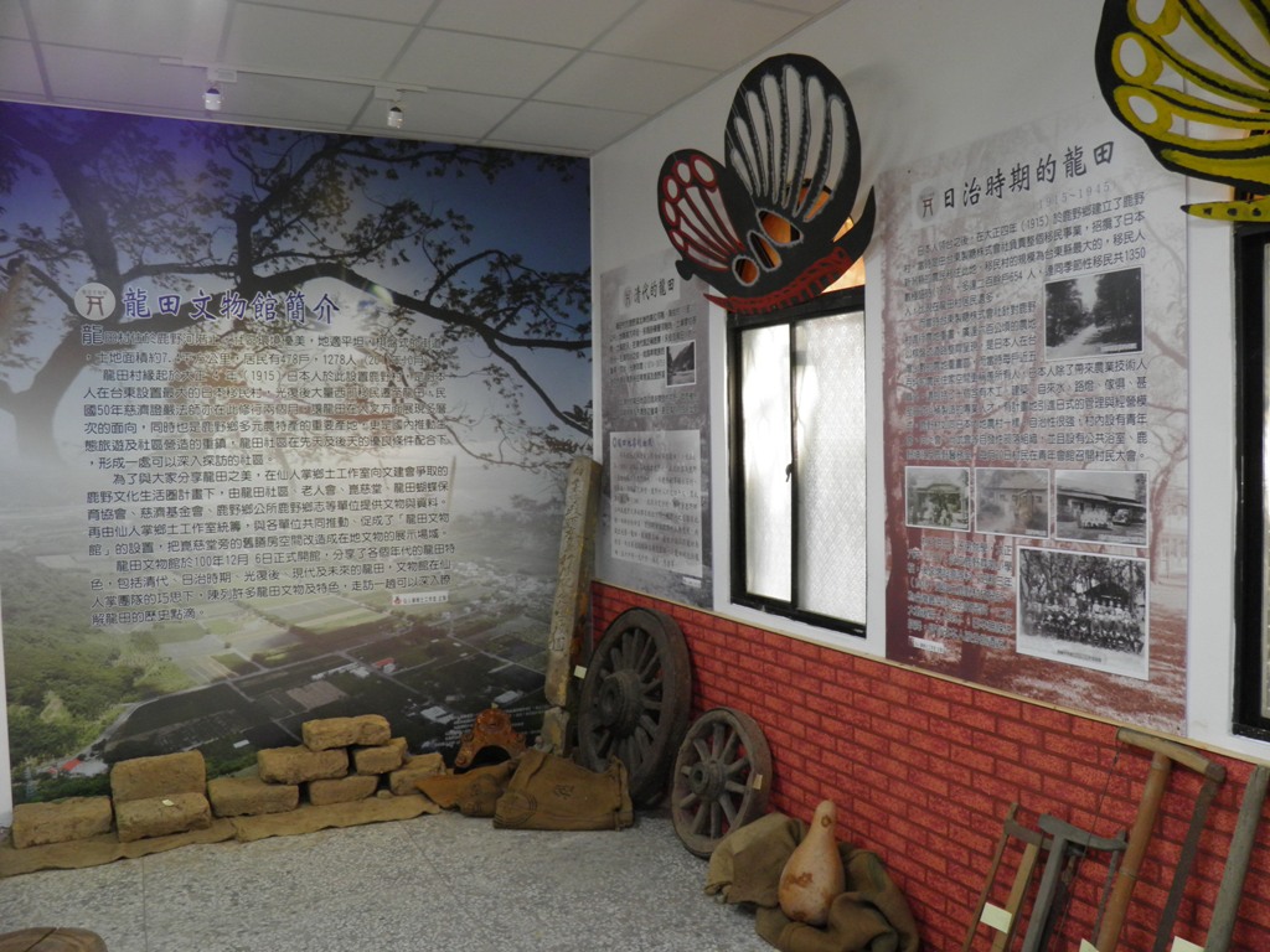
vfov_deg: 49.7
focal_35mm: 28
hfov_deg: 63.4
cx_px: 635
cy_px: 476
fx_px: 1027
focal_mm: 4.9
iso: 125
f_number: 2.8
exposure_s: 1/30
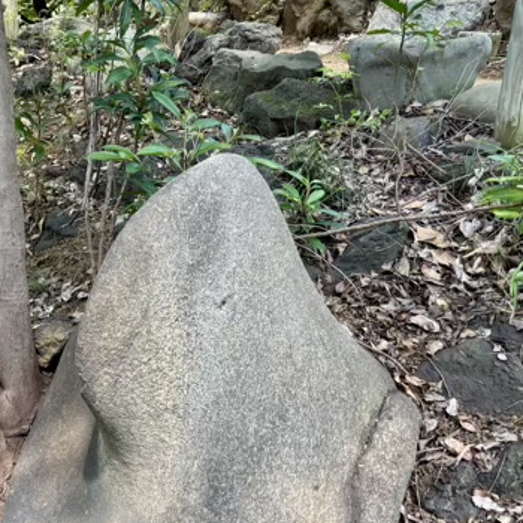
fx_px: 786
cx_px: 6
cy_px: 386
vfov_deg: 36.0
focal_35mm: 46
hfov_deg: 33.8
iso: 160
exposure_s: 1/60
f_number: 1.6
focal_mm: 5.96
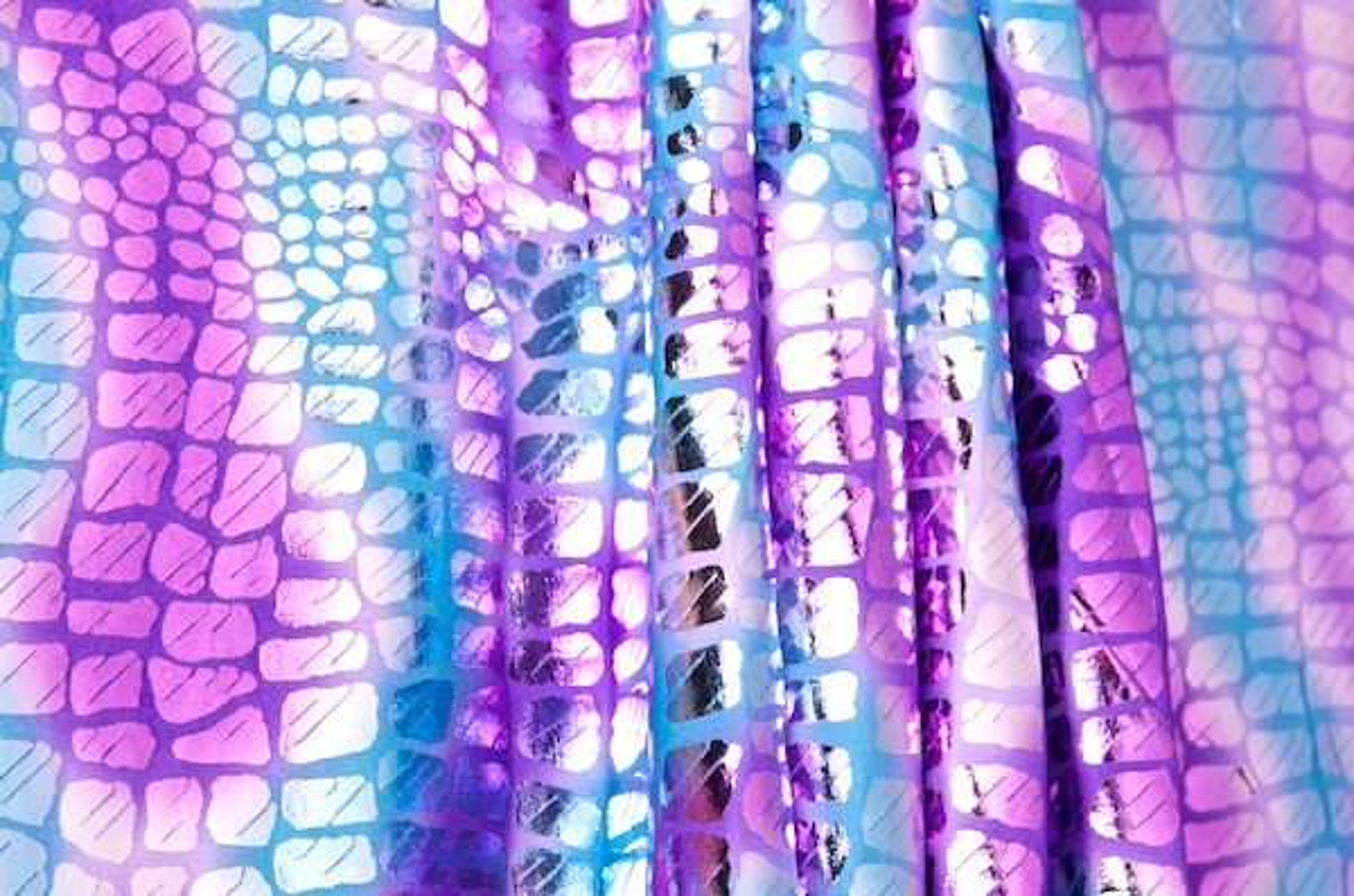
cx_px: 677
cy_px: 448
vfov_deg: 10.1
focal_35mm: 135
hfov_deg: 15.2
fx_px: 5065
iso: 400
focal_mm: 90
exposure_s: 1/800
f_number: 9
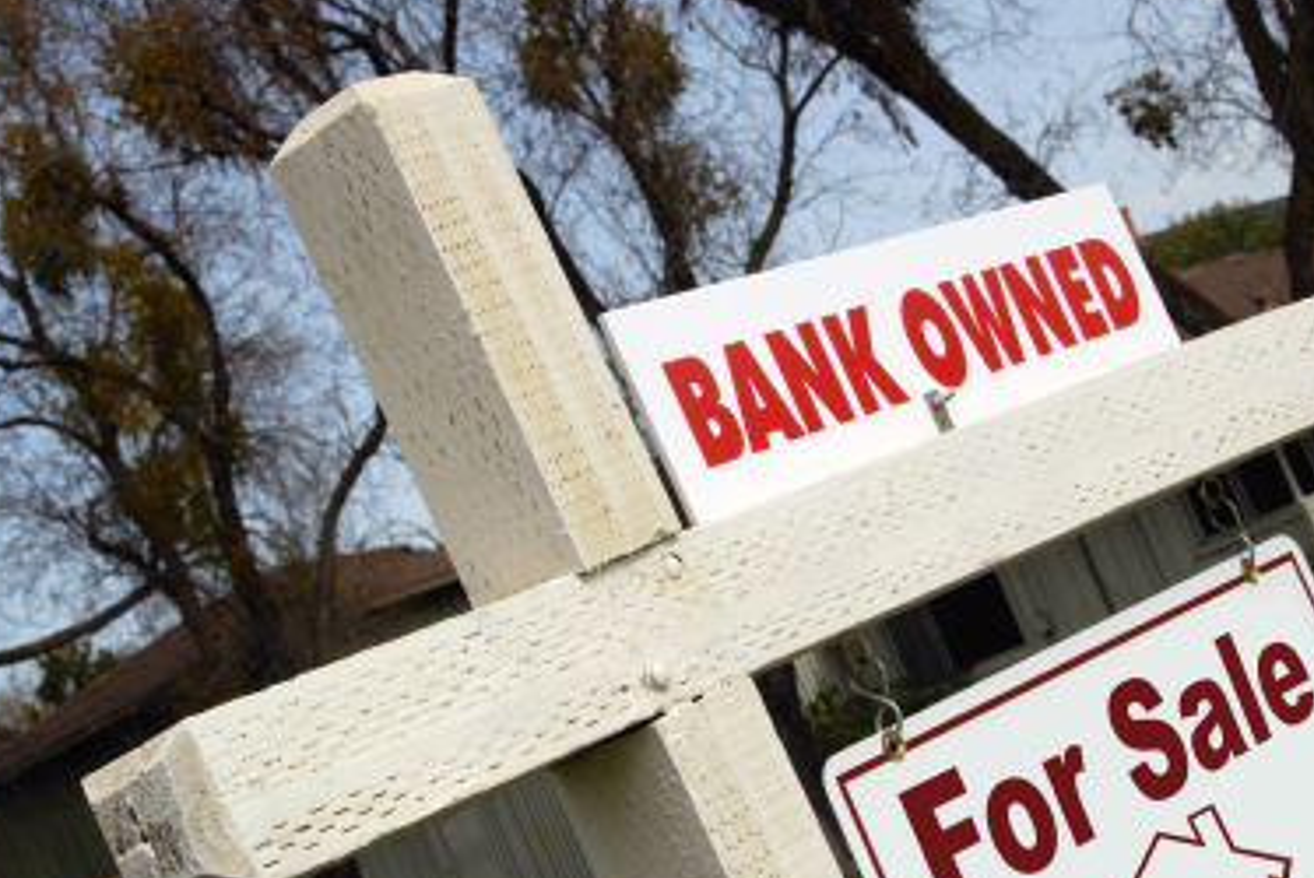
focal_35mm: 85
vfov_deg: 16.1
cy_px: 472
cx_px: 696
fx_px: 3105
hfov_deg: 23.9
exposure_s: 1/250
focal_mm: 50
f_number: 16
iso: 200
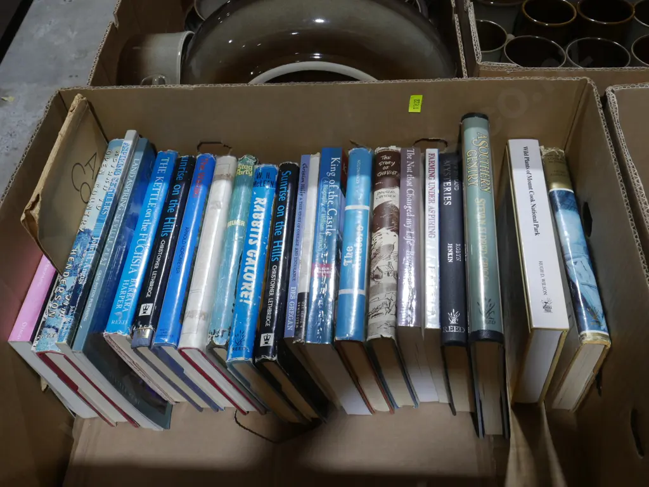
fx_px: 675
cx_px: 324
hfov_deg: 51.4
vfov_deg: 39.7
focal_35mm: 36
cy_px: 244
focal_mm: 18
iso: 1000
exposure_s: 1/60
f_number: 11
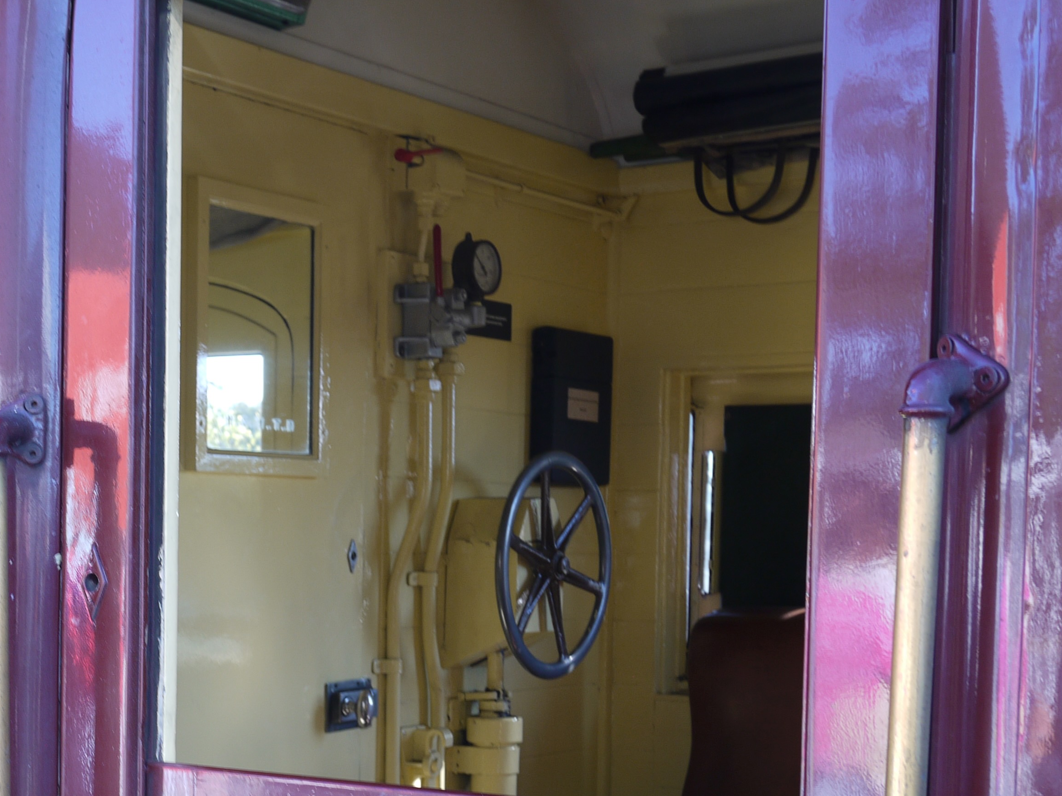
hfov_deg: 27.7
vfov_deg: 21.0
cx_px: 236
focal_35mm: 69
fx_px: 2117
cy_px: 676
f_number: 5
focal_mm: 20
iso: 100
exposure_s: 1/50
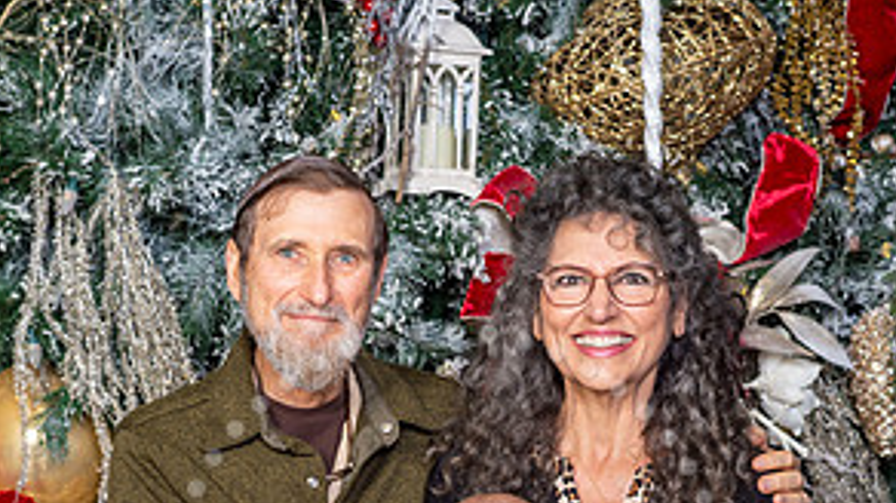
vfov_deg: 8.7
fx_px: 3254
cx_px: 450
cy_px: 607
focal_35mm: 137
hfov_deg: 15.7
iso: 400
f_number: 8
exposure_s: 1/125
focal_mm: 85
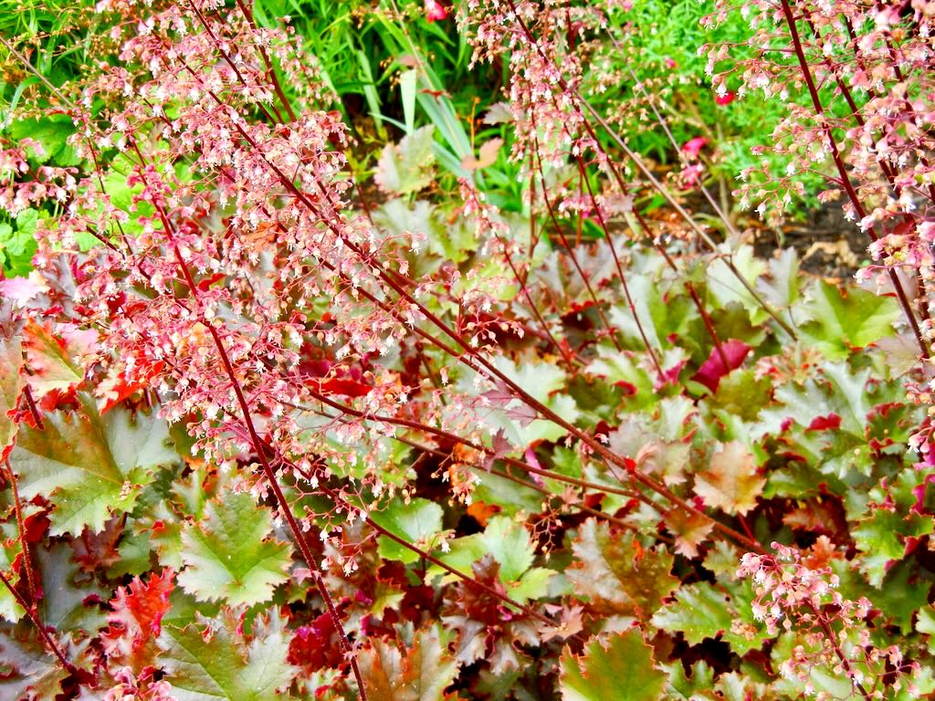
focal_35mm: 59
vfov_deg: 24.8
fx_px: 1594
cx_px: 468
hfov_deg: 32.7
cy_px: 350
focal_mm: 10.6
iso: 160
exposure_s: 1/45.2
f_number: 4
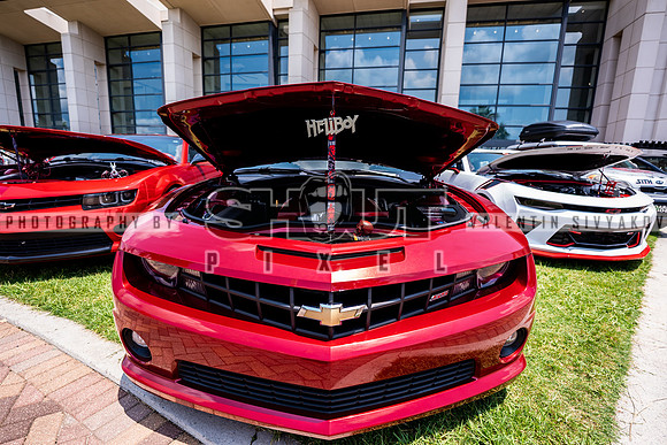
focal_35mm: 15
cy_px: 223
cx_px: 344
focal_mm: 14
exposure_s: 1/640
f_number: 2.8
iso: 50
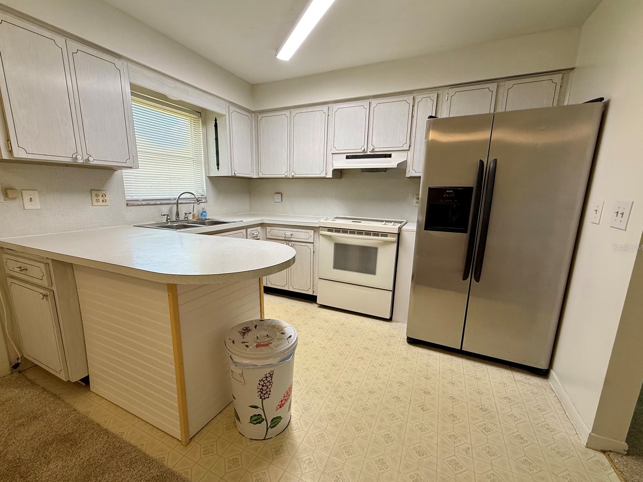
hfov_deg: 98.1
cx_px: 309
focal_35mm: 15
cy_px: 247
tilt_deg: -11.0
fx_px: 279
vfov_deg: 81.7
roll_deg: -0.9
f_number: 2.2
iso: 160
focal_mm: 2.22
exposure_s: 1/120
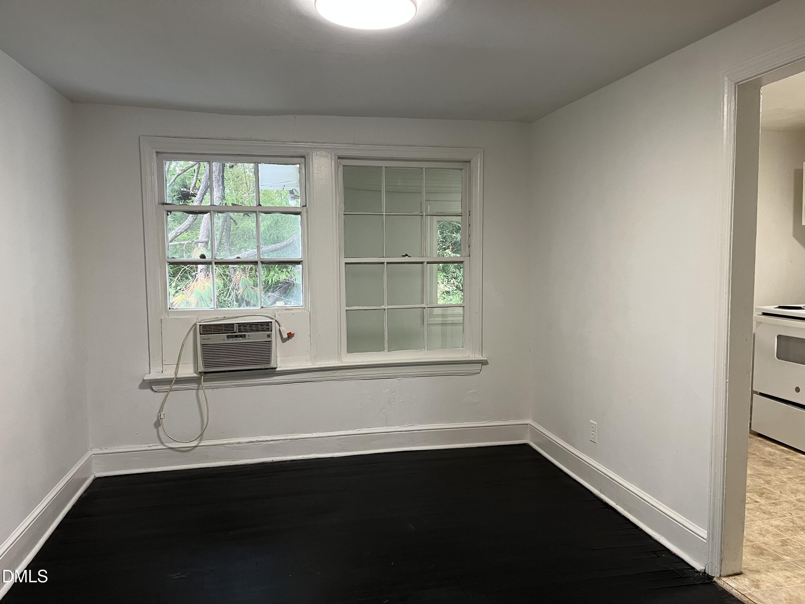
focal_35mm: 26
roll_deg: +0.8
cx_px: 402
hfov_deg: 67.3
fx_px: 605
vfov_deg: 53.1
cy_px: 302
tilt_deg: -3.7
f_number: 1.6
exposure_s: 1/60
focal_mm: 5.1
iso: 100
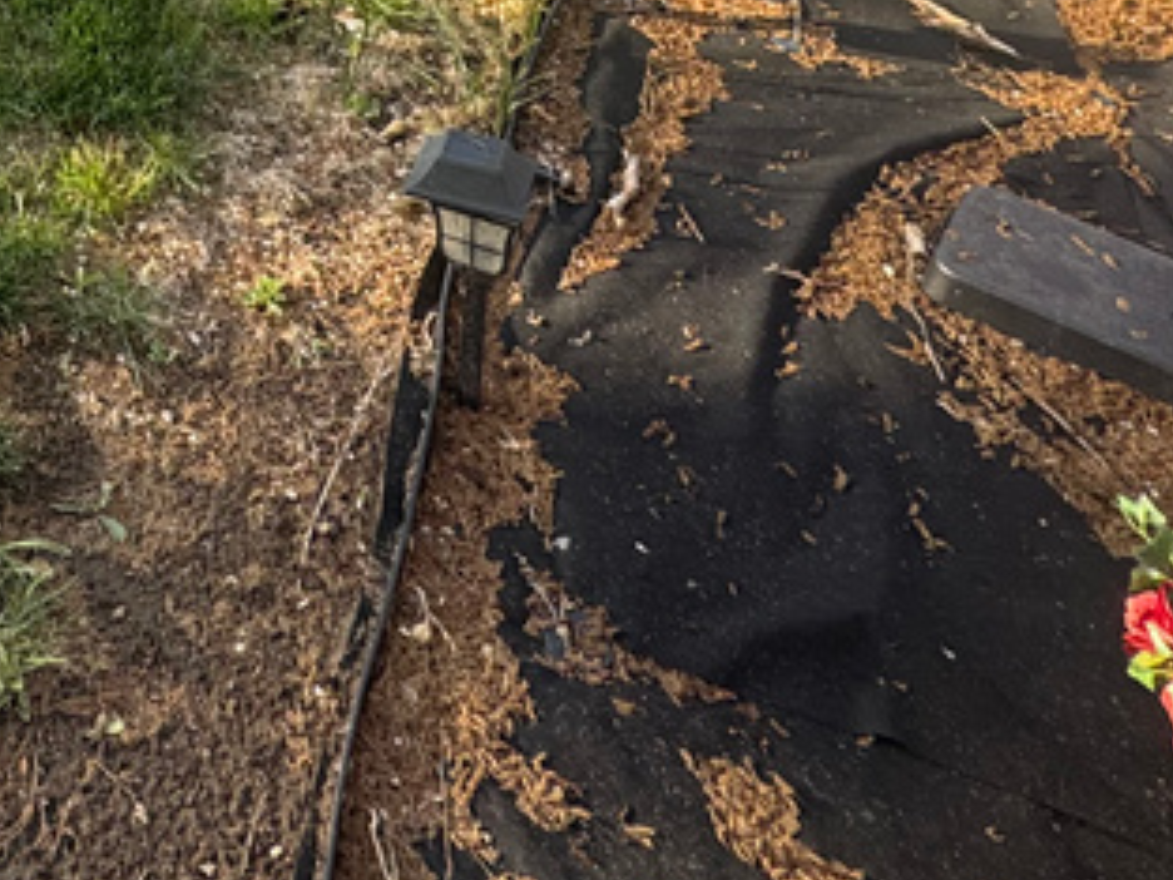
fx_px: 1559
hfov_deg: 34.0
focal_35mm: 46
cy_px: -421
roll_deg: -0.2
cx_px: -207
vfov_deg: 24.7
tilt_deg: -21.6
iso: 40
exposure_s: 1/141
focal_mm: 2.22
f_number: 2.2
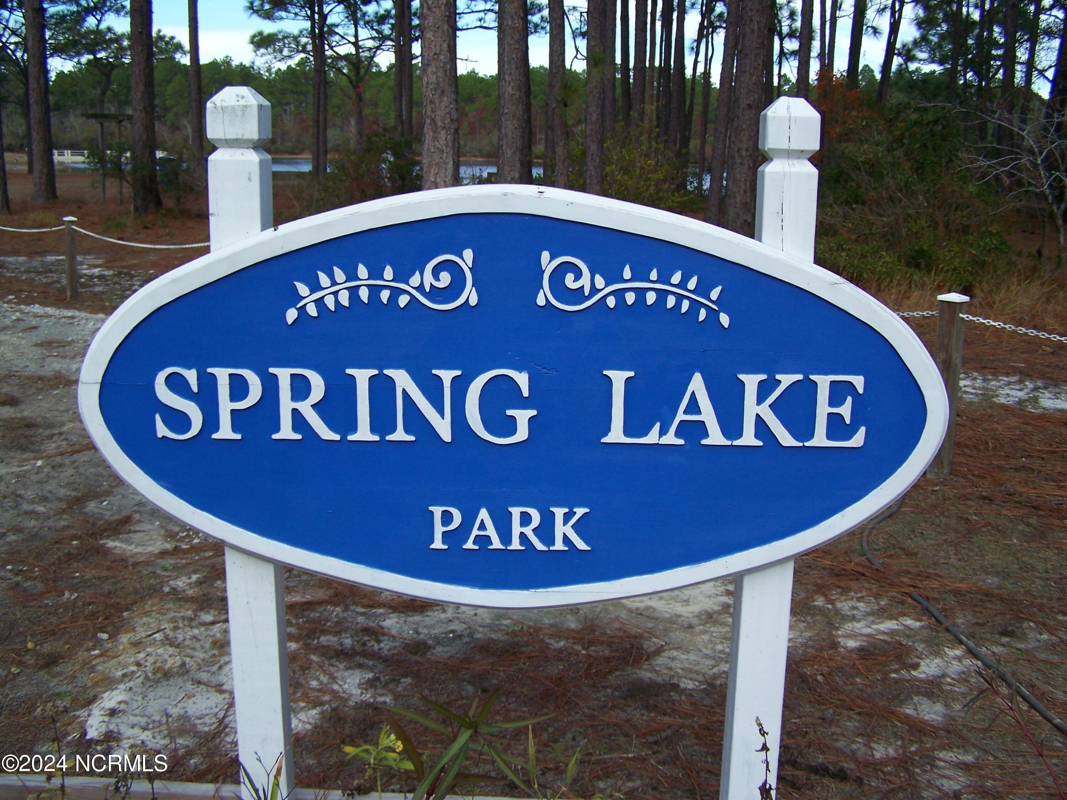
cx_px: 534
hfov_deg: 49.0
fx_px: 1171
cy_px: 400
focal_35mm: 38
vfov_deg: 37.7
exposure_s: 1/400
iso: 64
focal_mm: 6.3
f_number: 2.8
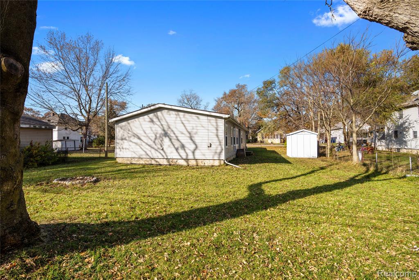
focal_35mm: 30
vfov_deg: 43.6
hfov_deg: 61.9
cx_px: 210
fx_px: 349
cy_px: 140
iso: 400
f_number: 9
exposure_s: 1/250
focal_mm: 30
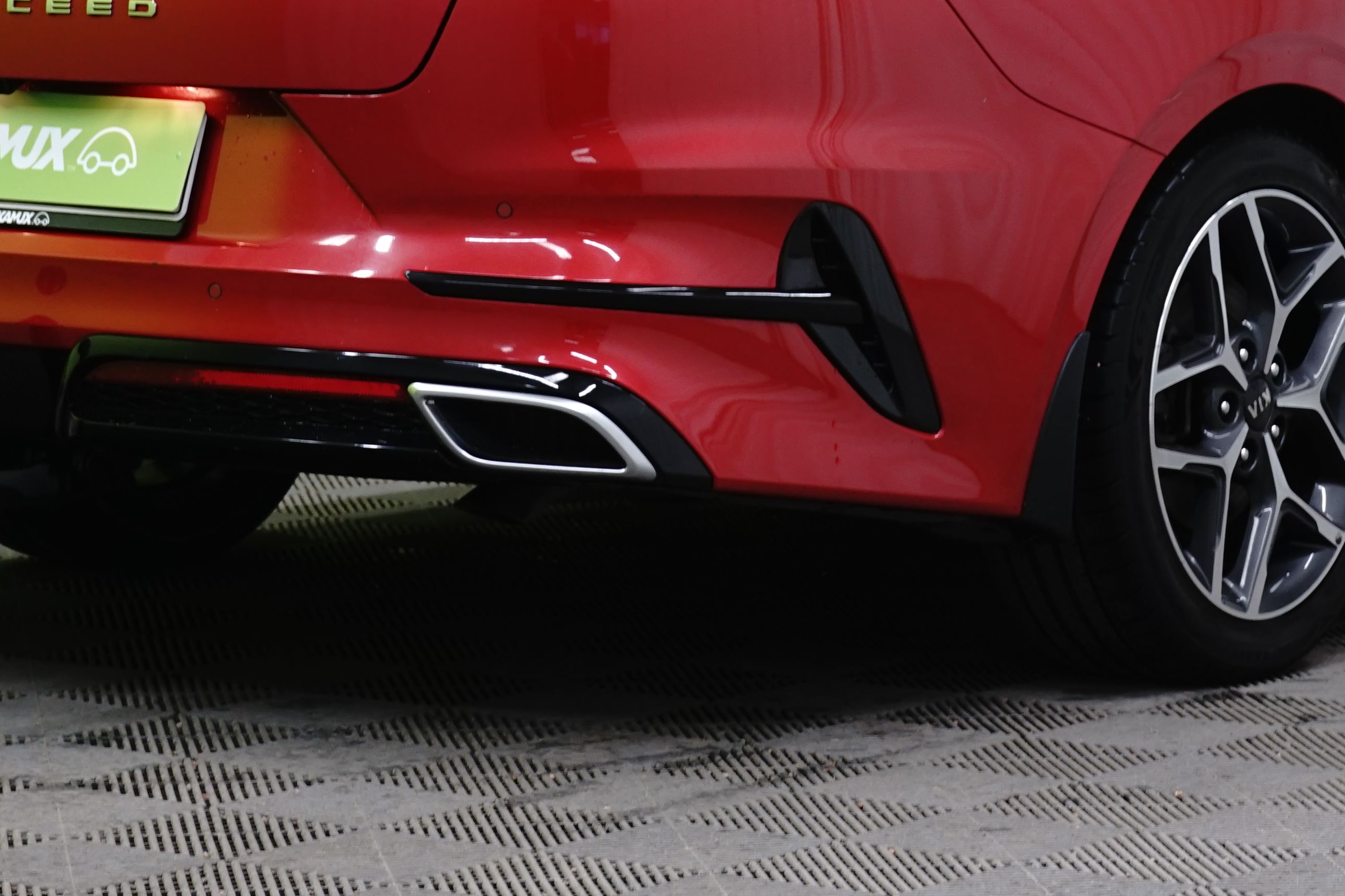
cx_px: 999
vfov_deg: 8.7
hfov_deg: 13.0
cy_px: -100
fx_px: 5865
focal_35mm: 157
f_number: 8
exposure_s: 1/6
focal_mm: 68
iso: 500
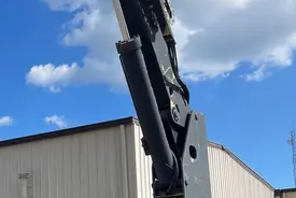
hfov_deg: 26.7
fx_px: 593
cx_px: 8
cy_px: 175
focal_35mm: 72
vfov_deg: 18.7
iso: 32
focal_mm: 4.2
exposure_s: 1/4000
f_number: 1.6
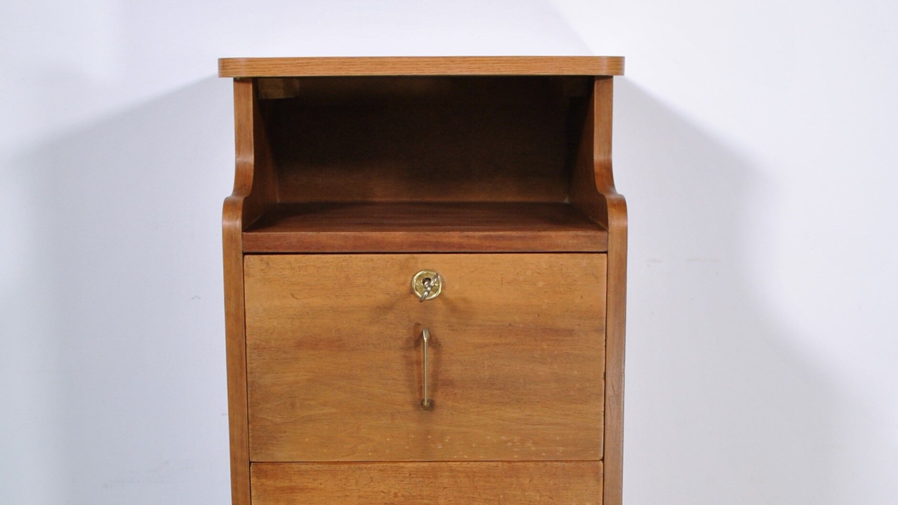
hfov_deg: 33.3
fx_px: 1500
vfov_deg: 18.9
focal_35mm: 63
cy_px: 413
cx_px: 426
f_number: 5
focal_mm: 20
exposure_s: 1/50
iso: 200
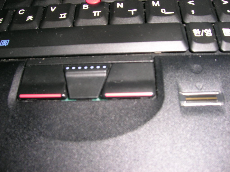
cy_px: 86
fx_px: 233
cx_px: 115
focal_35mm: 35
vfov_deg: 40.7
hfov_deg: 52.6
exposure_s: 1/60.1
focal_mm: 5.4
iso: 50
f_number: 4.8
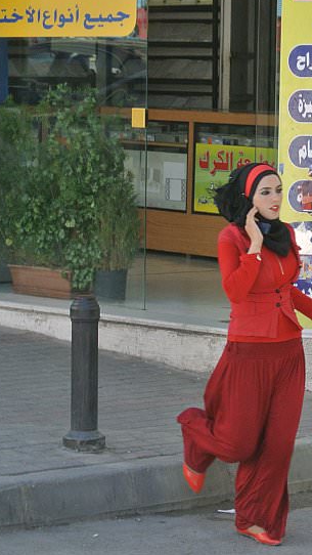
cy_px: 276
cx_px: 298
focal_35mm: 141
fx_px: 2073
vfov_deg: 15.2
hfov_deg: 8.6
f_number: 5.6
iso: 280
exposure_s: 1/125
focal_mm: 30
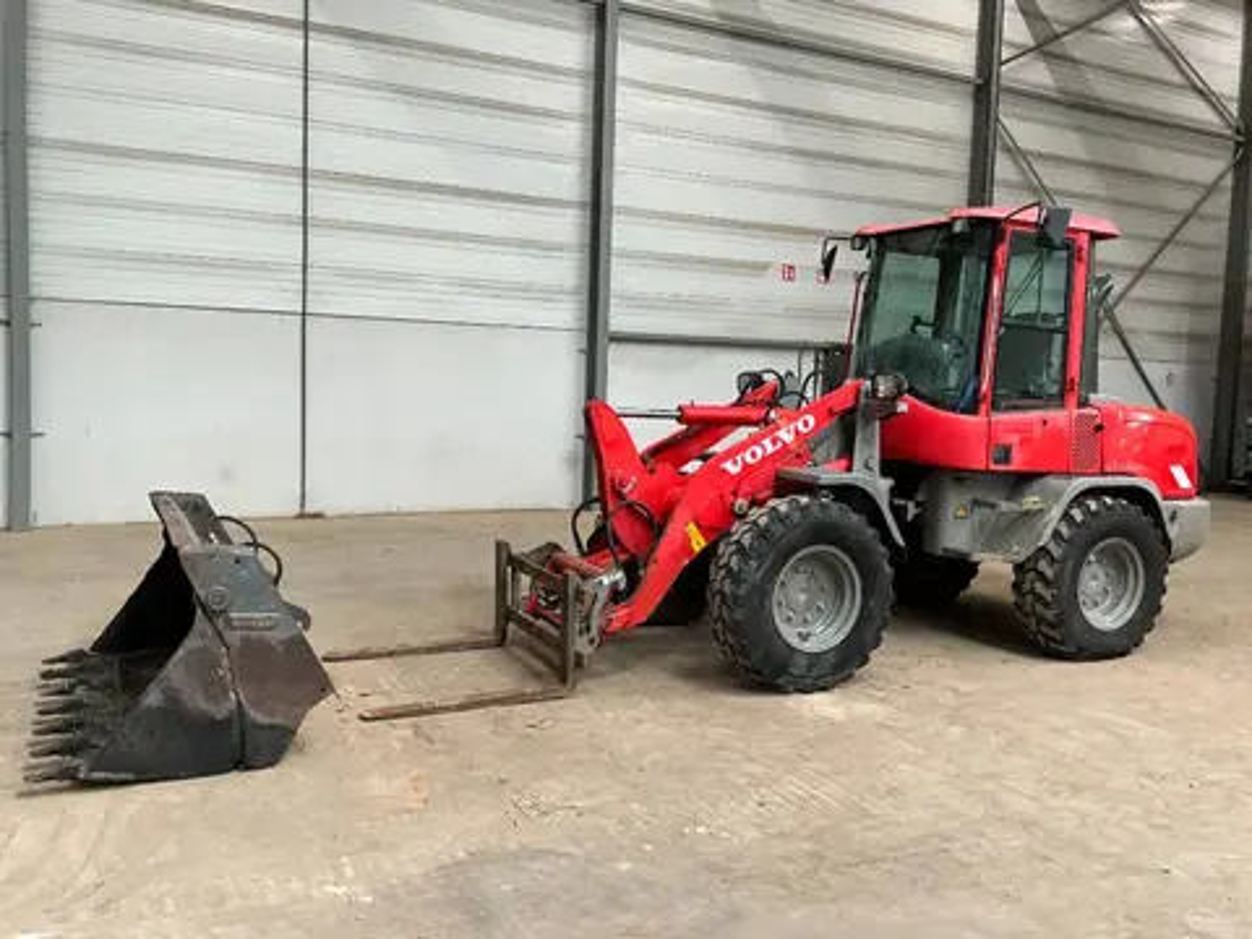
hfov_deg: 61.7
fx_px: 1049
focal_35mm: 29
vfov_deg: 48.2
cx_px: 626
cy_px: 470
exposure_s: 1/61
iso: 64
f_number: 1.8
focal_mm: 3
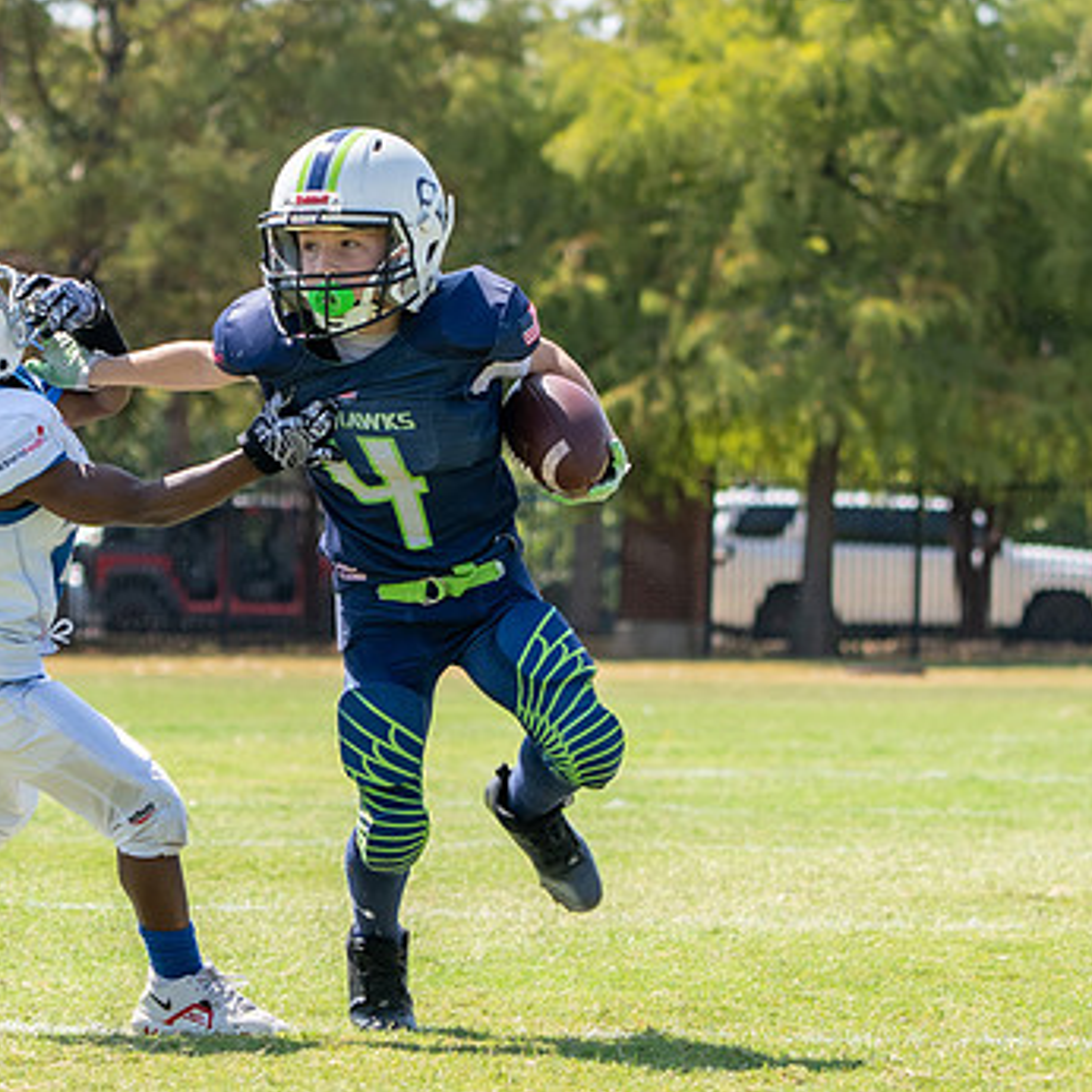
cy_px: 652
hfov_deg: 6.5
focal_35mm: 271
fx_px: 9672
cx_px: 213
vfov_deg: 6.5
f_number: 4.5
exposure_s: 1/1000
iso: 320
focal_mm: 100
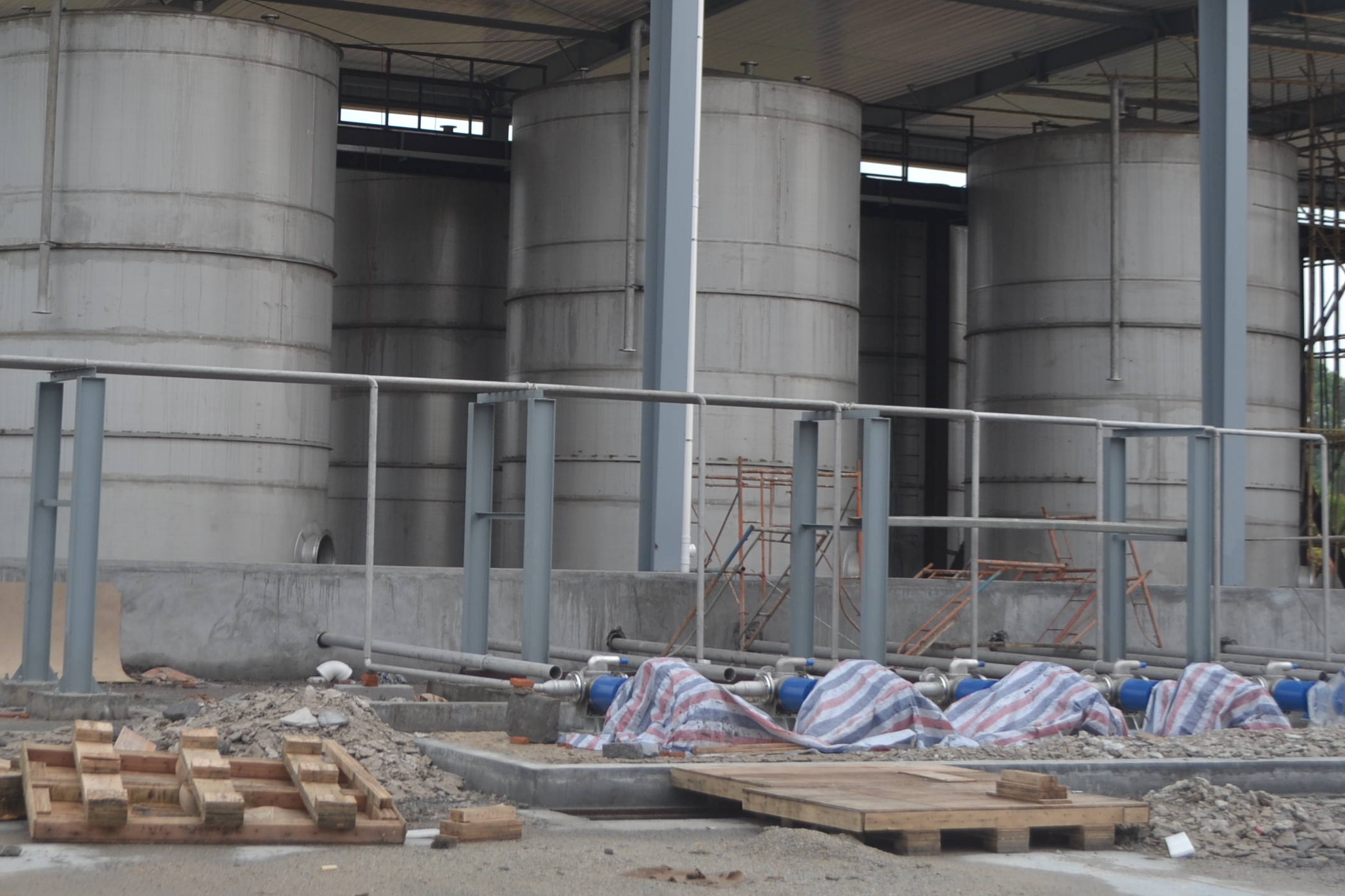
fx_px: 2540
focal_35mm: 68
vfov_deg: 19.8
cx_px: 386
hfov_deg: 29.3
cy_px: 183
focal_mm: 28
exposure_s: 1/125
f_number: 5.6
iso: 110
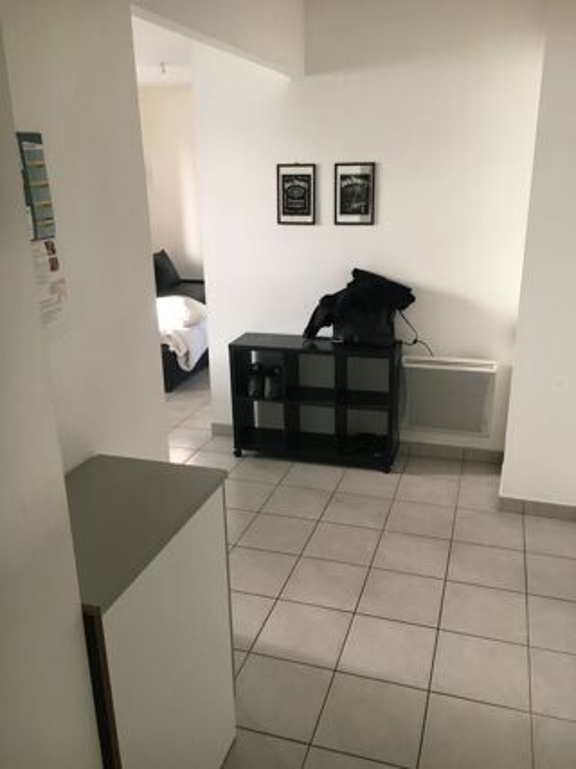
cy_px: 384
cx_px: 288
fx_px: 644
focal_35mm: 29
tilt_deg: -17.8
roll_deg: +0.3
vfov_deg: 61.7
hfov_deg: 48.2
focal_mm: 4.15
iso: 125
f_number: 2.2
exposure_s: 1/33
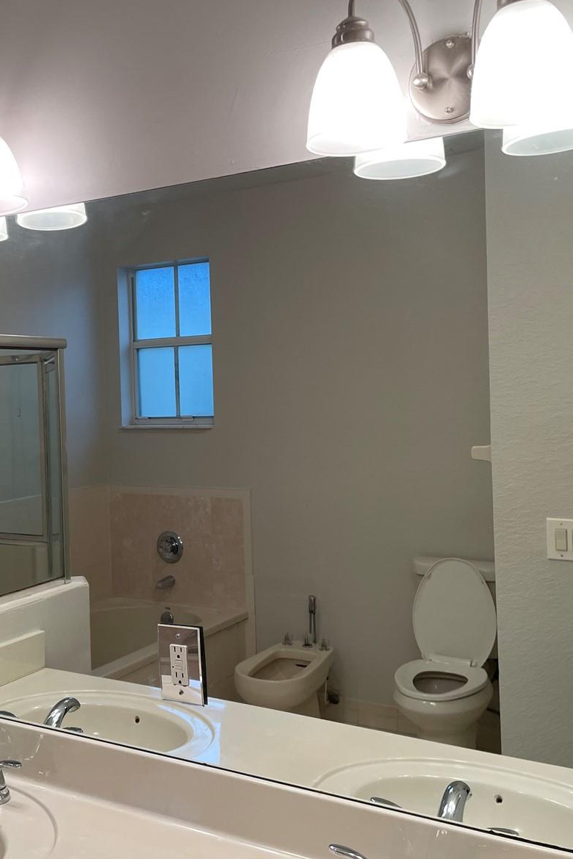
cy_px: 420
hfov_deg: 35.4
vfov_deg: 51.9
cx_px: 163
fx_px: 883
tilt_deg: -1.1
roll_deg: +2.5
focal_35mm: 37
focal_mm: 4.2
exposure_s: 1/120
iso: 100
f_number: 1.6
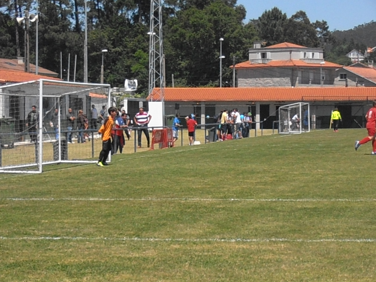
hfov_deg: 14.2
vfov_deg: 10.7
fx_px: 1510
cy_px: 141
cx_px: 188
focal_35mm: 139
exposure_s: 1/320
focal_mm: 24.39
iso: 400
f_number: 15
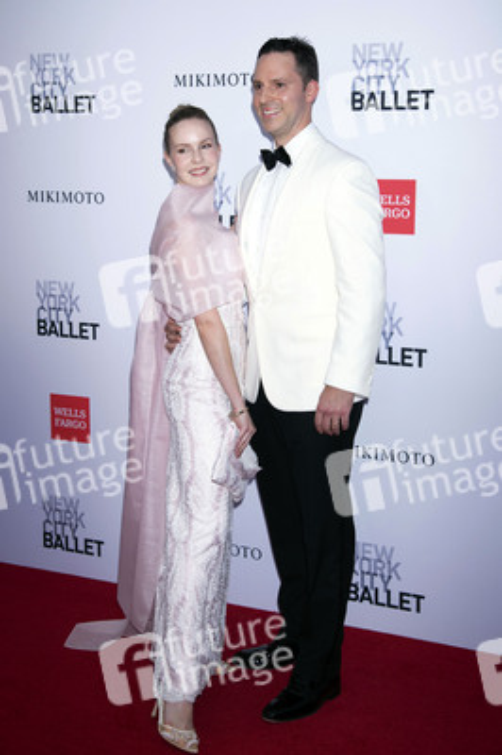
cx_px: 251
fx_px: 964
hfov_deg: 29.2
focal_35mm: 46
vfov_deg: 42.8
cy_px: 378
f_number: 5.6
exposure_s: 1/200
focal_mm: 46
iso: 640
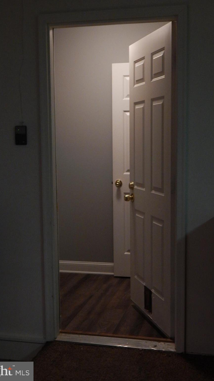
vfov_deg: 43.7
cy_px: 191
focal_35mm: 47
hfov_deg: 25.4
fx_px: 474
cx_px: 115
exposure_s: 1/30
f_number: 3.6
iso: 360
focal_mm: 7.7
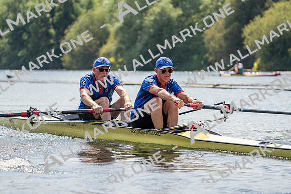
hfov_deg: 10.3
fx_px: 1617
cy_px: 97
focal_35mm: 200
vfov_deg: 6.9
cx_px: 146
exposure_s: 1/1600
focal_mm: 200
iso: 200
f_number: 5.6
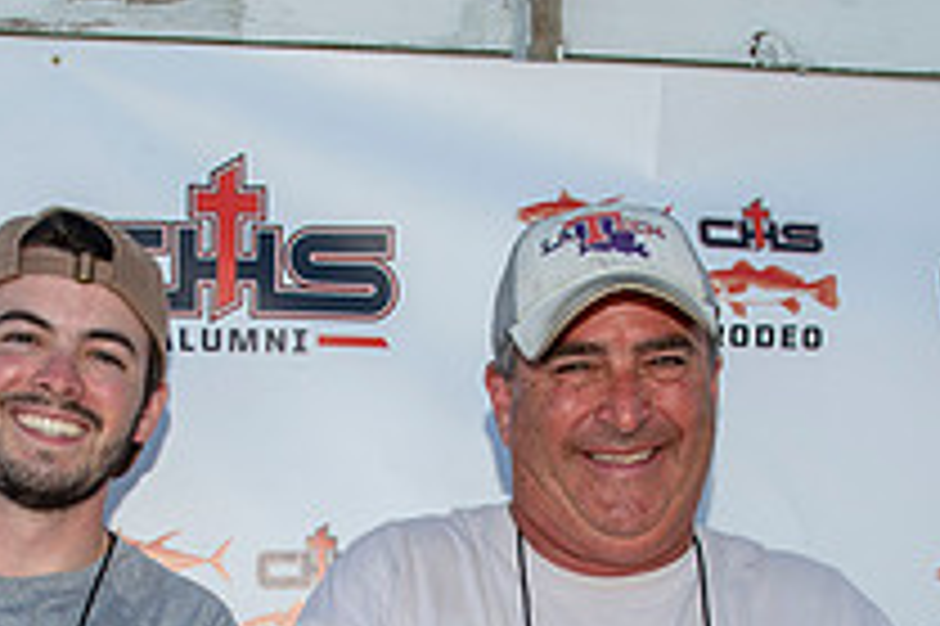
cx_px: 418
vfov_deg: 17.0
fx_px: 1957
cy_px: 829
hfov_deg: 27.0
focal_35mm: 75
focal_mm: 27
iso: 50
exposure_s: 1/125
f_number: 6.3
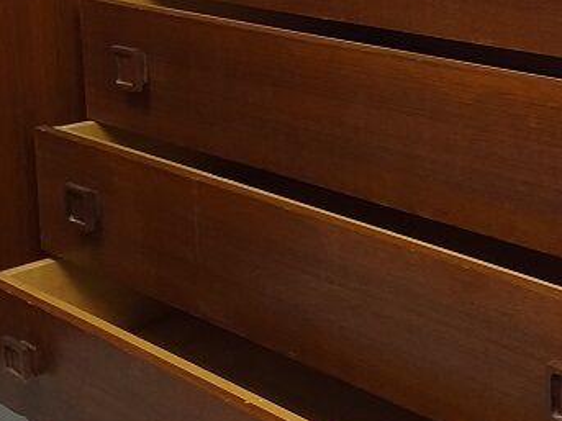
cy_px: 56
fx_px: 1477
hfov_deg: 21.5
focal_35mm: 91
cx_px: 341
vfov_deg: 16.1
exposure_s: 1/50
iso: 64
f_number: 1.9
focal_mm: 3.6
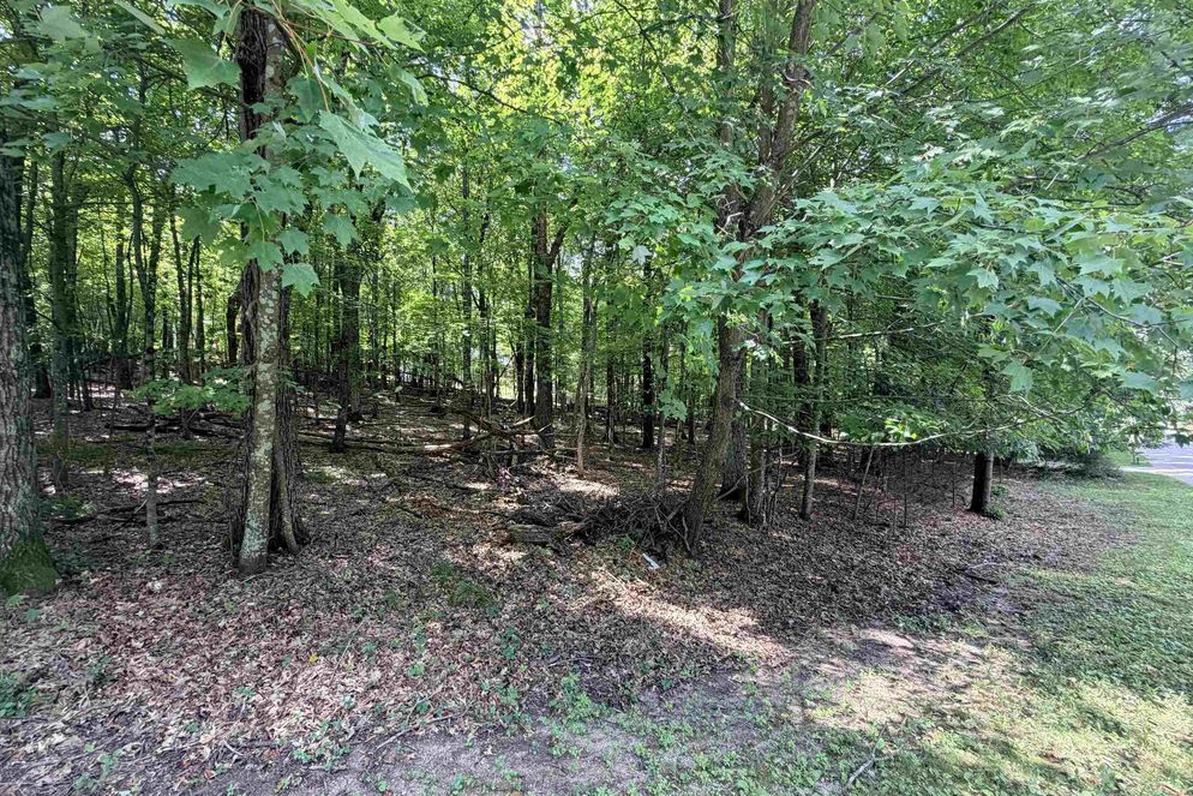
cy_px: 415
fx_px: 497
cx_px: 587
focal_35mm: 15
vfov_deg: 77.3
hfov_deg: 100.4
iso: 125
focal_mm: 2.22
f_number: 2.2
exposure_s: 1/121
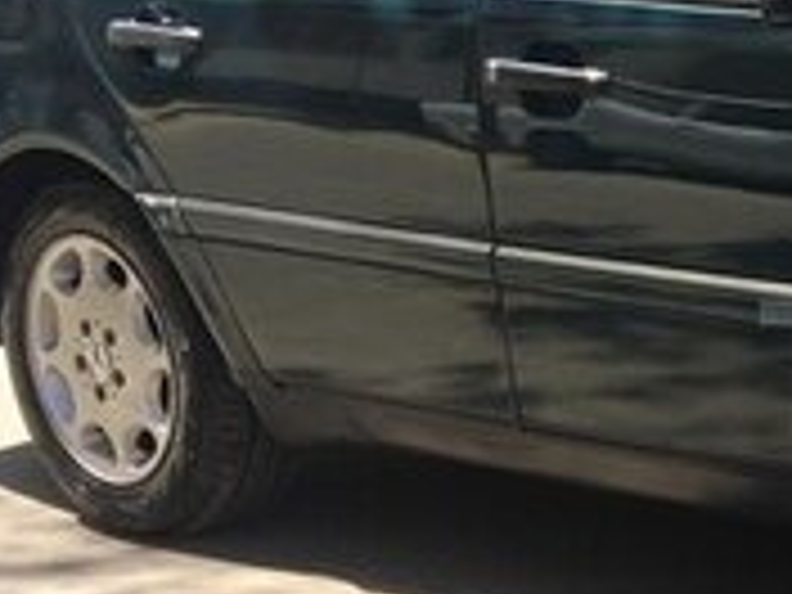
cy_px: 367
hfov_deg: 16.3
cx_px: 1220
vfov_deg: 13.6
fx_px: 2494
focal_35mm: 109
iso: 25
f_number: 2.2
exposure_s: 1/420
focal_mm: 4.15
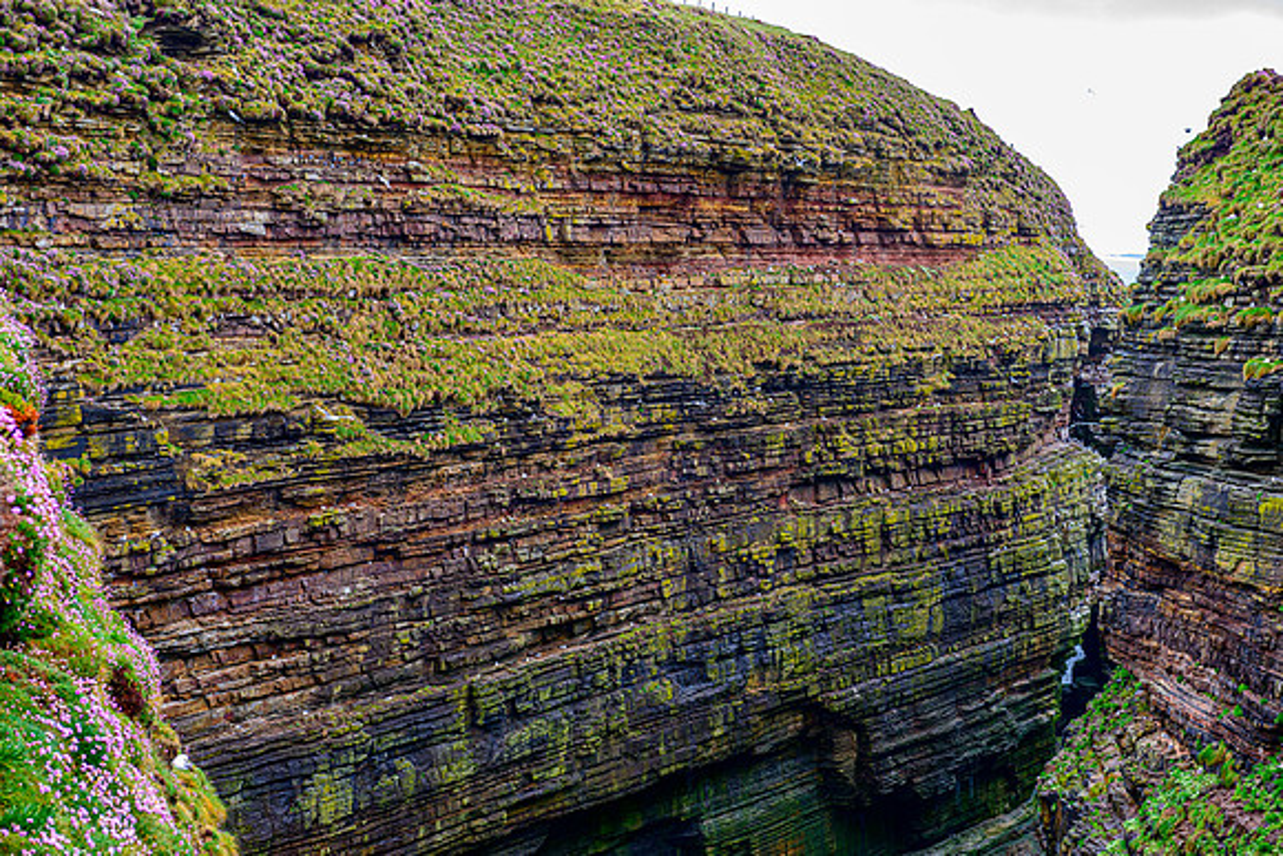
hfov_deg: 28.8
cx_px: 642
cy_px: 428
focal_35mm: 70
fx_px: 2495
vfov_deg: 19.5
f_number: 8
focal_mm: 70
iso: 640
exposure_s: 1/80
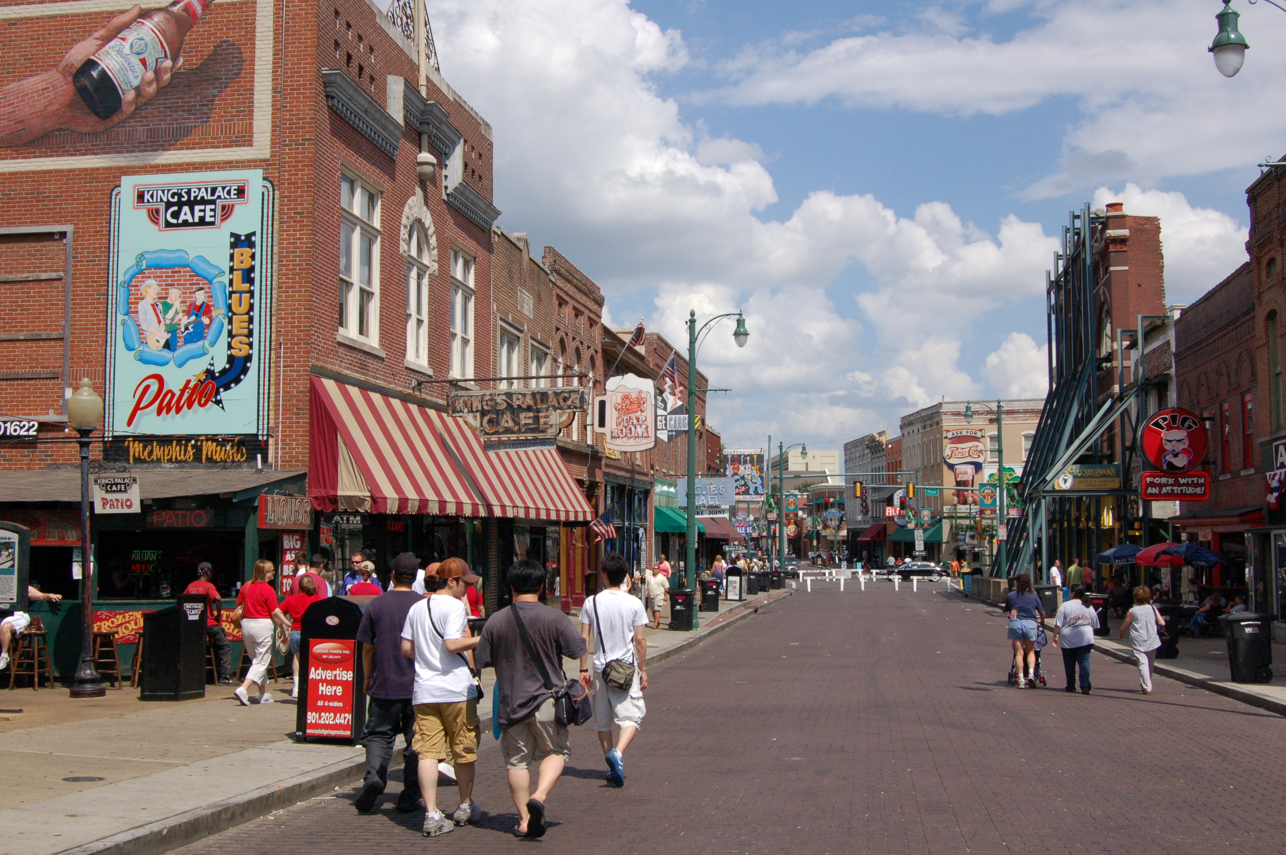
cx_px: 643
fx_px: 1392
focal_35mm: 39
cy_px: 428
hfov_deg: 49.6
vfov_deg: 34.1
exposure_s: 1/800
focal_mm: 26
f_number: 14
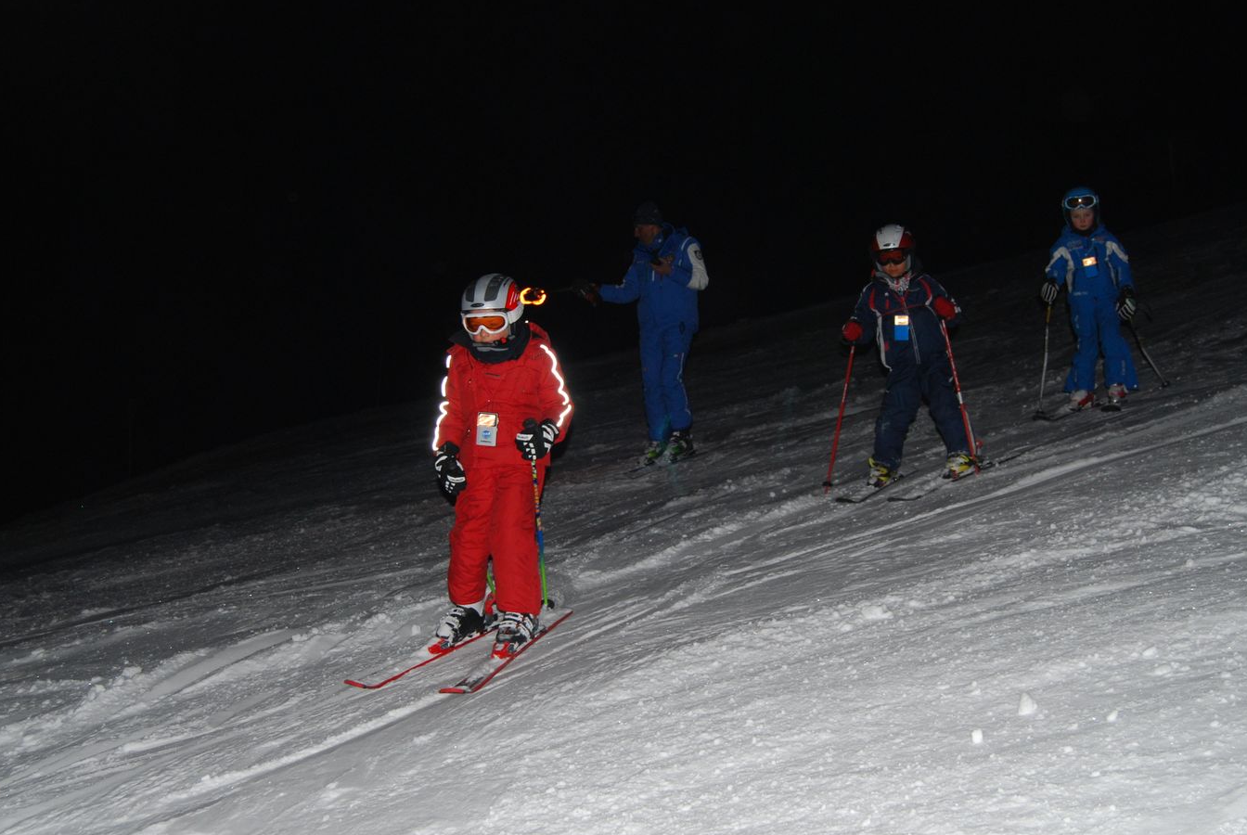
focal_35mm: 50
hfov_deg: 39.5
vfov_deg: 27.1
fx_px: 1734
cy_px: 434
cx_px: 604
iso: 400
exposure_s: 1/60
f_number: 4.2
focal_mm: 28
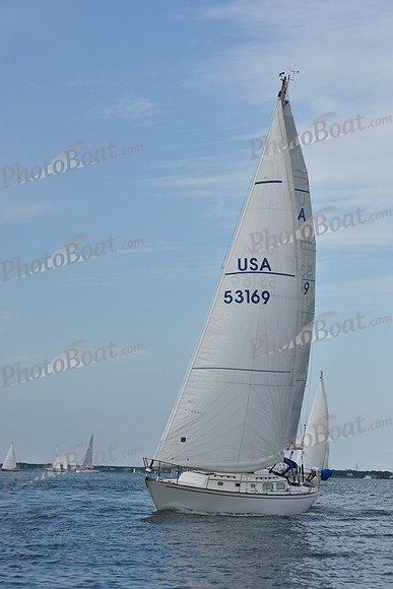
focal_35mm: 98
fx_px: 1604
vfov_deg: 20.8
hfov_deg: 14.0
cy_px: 294
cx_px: 196
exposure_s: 1/1000
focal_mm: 98
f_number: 9
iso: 320
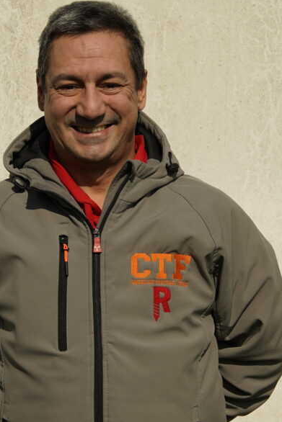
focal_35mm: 131
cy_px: 233
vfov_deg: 15.6
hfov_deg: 10.5
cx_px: 84
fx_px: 1538
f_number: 7.1
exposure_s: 1/1000
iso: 100
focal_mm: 50
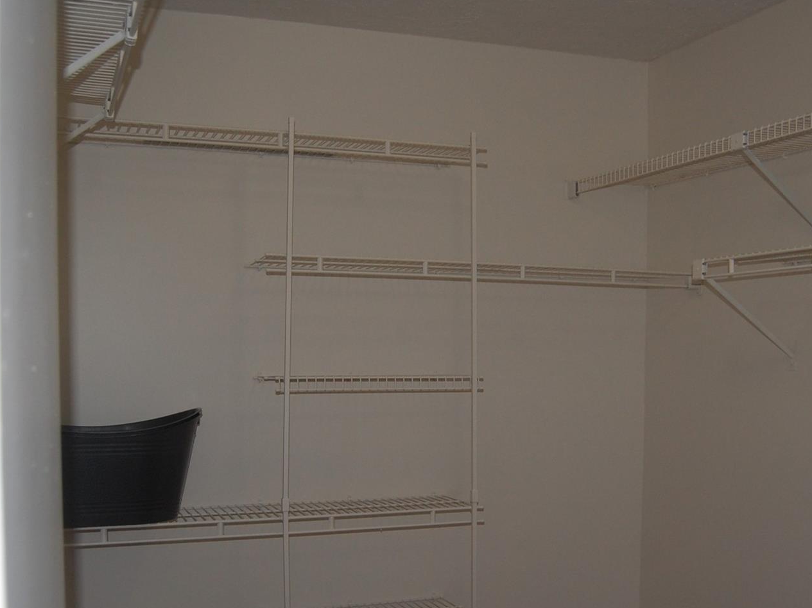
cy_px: 402
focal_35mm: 42
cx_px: 413
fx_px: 985
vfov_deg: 34.0
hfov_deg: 44.8
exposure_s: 1/60
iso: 400
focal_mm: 18
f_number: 3.5
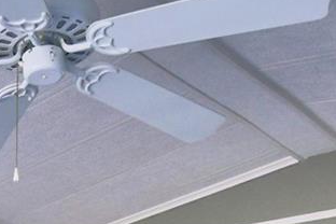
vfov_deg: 15.4
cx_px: -6
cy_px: 395
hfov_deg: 25.0
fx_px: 719
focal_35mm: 77
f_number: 4.5
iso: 220
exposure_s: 1/125
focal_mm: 10
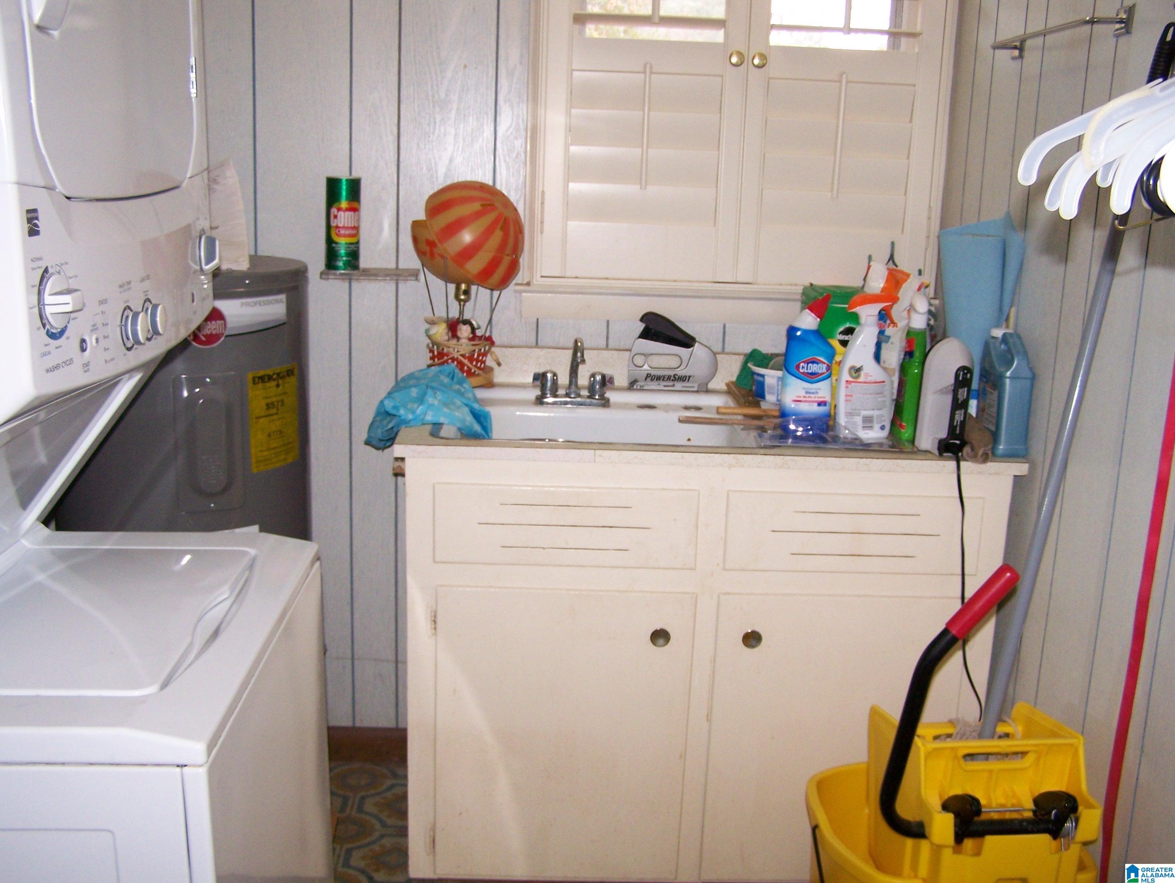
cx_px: 588
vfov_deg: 37.8
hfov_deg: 48.9
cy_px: 442
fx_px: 1291
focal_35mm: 38
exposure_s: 1/60
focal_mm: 6.3
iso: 160
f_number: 2.8
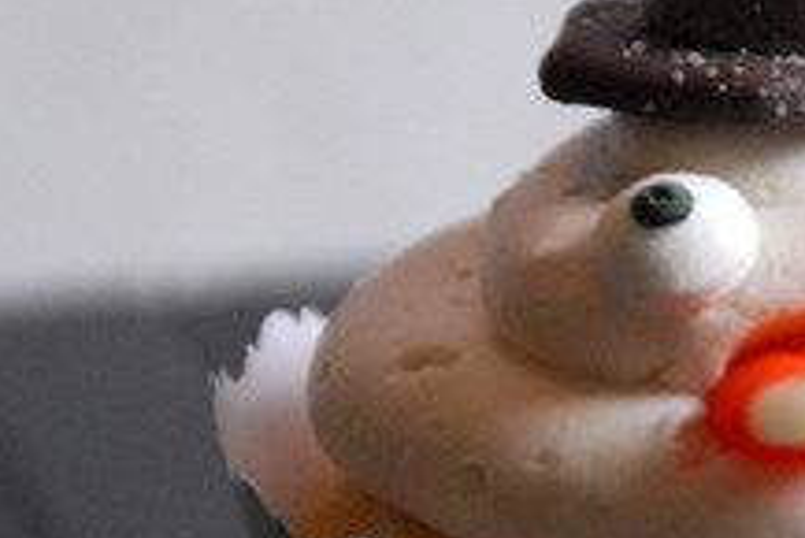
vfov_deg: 1.7
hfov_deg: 2.5
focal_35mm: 829
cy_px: 493
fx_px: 18549
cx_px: 809
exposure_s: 1/125
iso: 1400
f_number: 5.6
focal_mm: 200
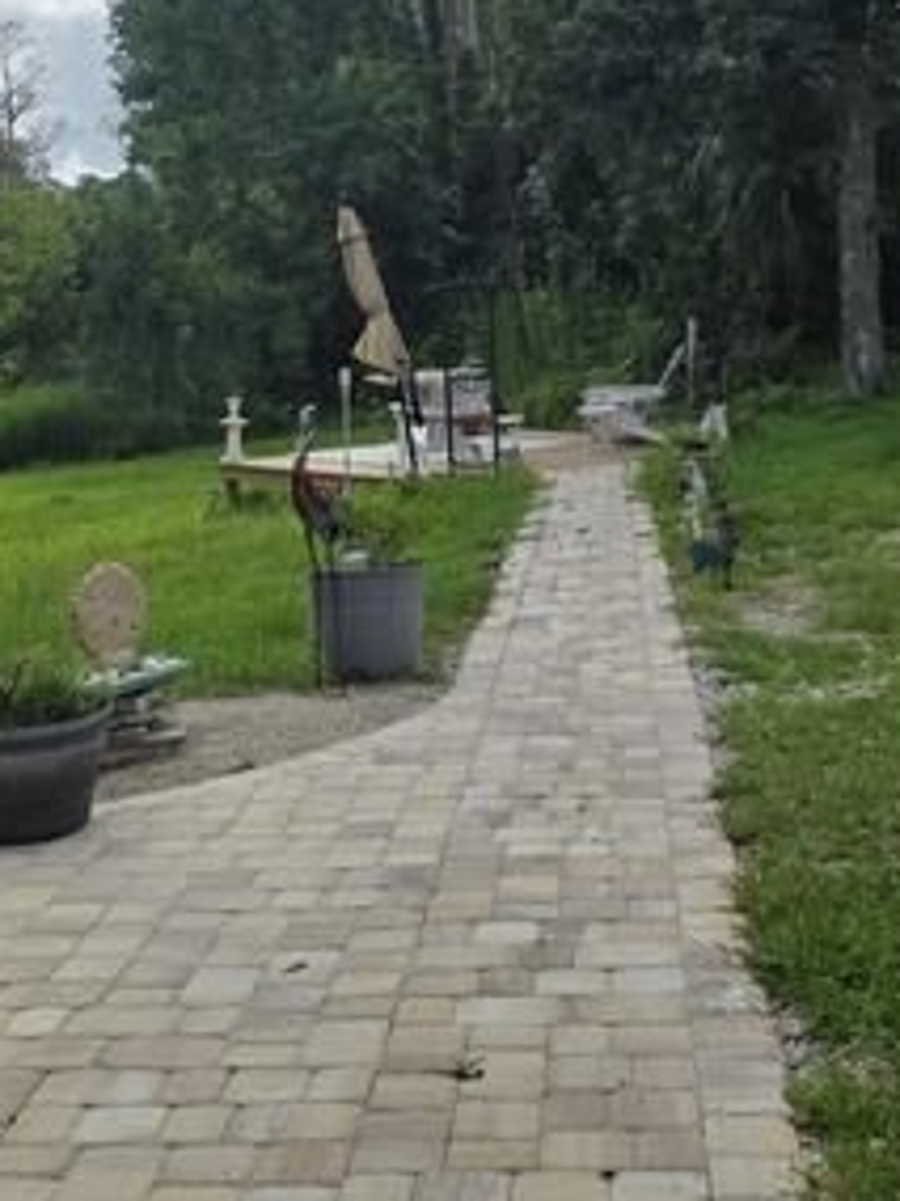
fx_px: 1872
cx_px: 465
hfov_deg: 27.0
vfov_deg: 35.3
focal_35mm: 54
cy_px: 417
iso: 64
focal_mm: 6.3
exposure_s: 1/7944
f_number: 1.7
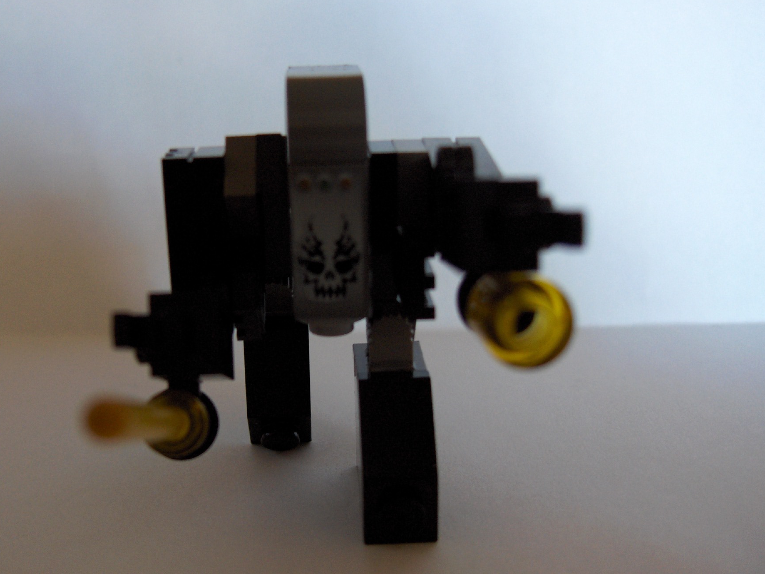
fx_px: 1017
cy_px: 306
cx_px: 325
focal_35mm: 46
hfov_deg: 41.1
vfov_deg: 31.5
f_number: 2.8
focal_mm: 8
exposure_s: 1/19.2
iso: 200
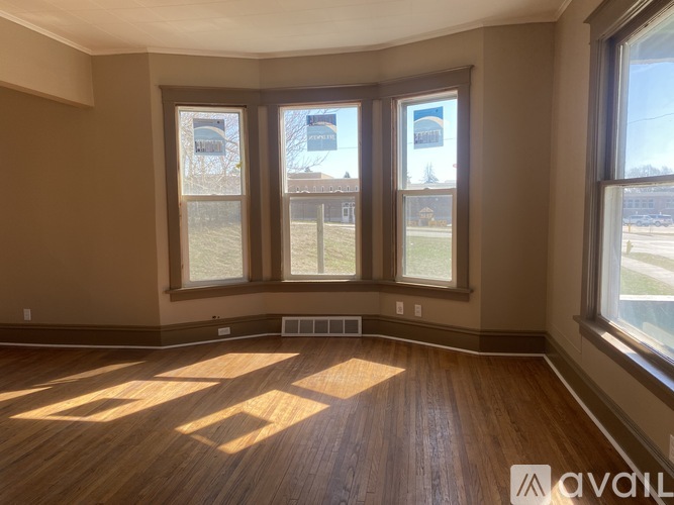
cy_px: 252
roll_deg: +0.7
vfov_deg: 53.0
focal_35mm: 26
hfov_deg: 67.3
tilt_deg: -6.5
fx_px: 506
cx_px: 337
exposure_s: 1/347
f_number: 1.8
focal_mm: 4.25
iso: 32
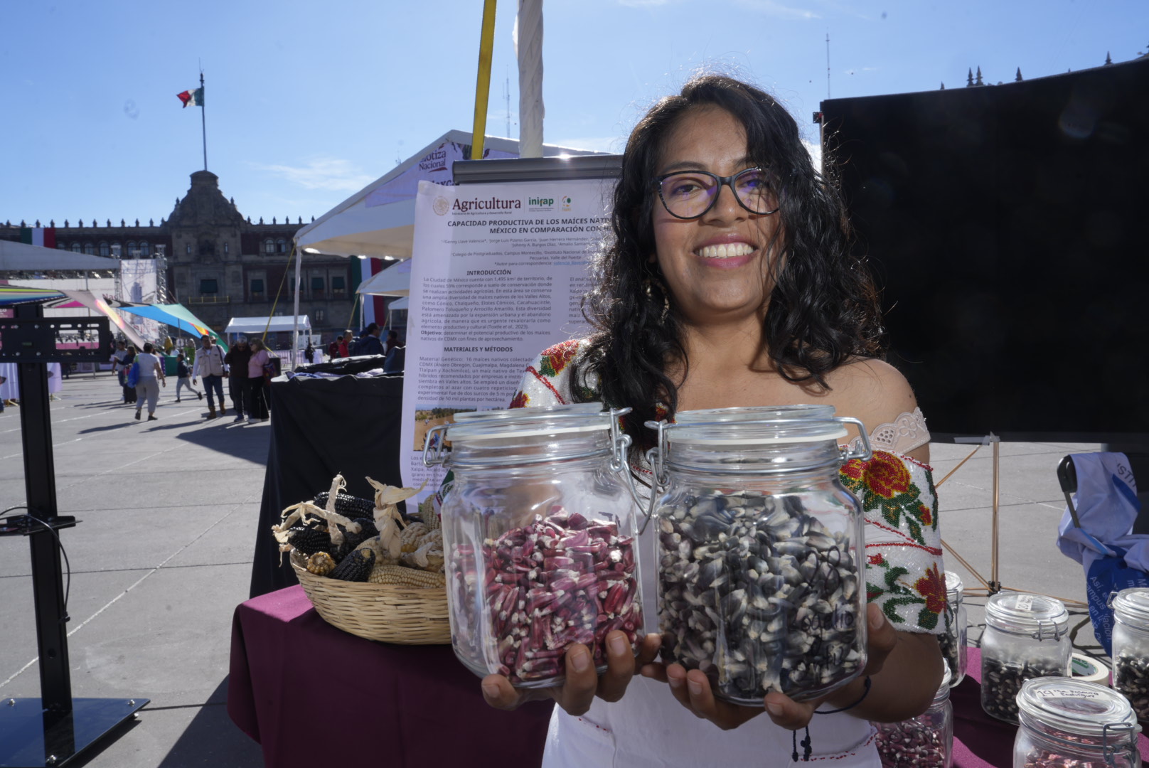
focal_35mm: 24
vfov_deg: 53.2
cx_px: 574
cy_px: 384
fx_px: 767
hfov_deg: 73.7
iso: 100
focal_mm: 24
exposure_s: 1/80
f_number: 16
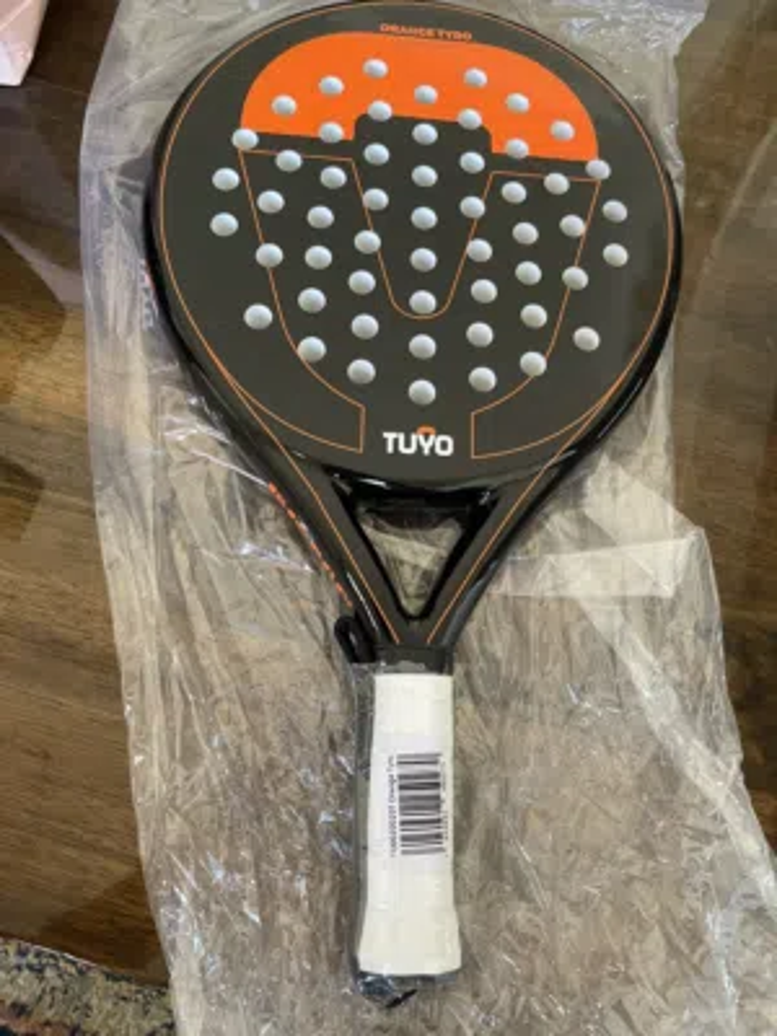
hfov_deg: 53.1
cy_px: 518
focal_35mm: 26
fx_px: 778
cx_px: 388
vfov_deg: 67.3
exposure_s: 1/60
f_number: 1.6
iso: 400
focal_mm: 4.2
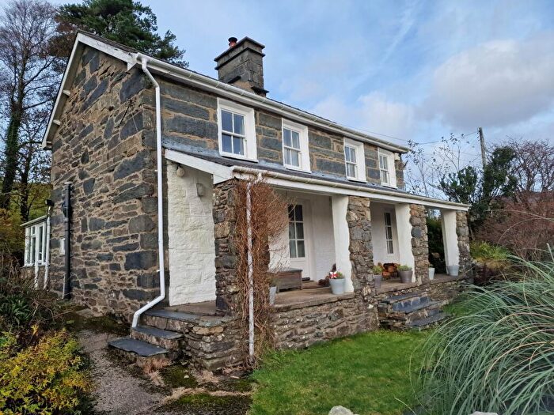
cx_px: 277
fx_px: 368
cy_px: 208
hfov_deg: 73.9
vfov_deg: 58.9
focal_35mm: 23
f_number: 1.8
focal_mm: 6.4
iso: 50
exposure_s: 1/540
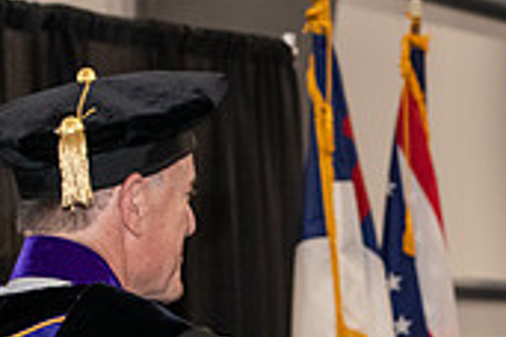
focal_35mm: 237
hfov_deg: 8.6
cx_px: 521
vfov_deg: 5.8
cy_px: 457
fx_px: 3331
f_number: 5
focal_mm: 70
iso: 2500
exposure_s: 1/200
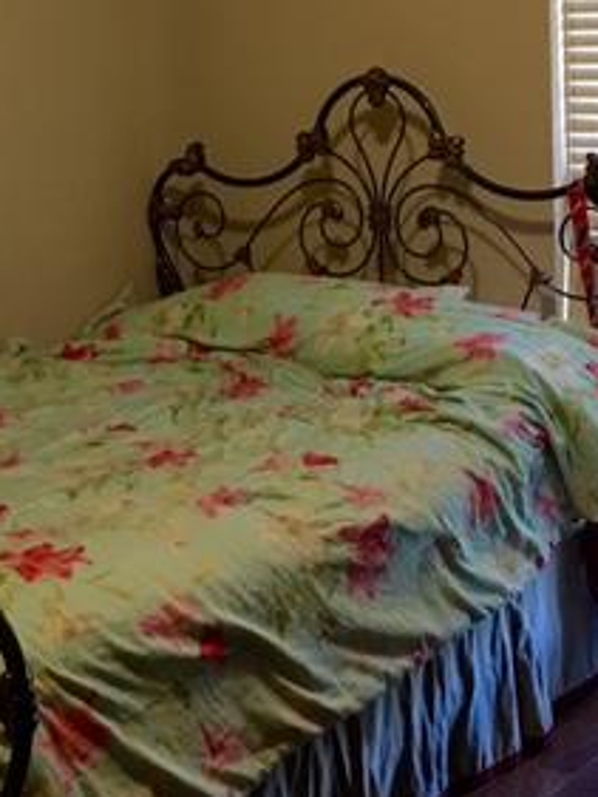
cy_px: 133
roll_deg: +1.6
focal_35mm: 66
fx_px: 1519
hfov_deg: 22.3
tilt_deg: -1.0
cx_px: 292
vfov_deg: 28.6
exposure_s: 1/15
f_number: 2.2
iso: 100
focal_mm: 4.15
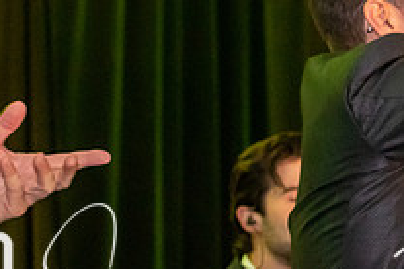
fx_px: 3299
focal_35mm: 294
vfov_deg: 4.7
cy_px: 128
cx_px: 291
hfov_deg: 7.0
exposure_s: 1/60
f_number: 4.5
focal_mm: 70
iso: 4000
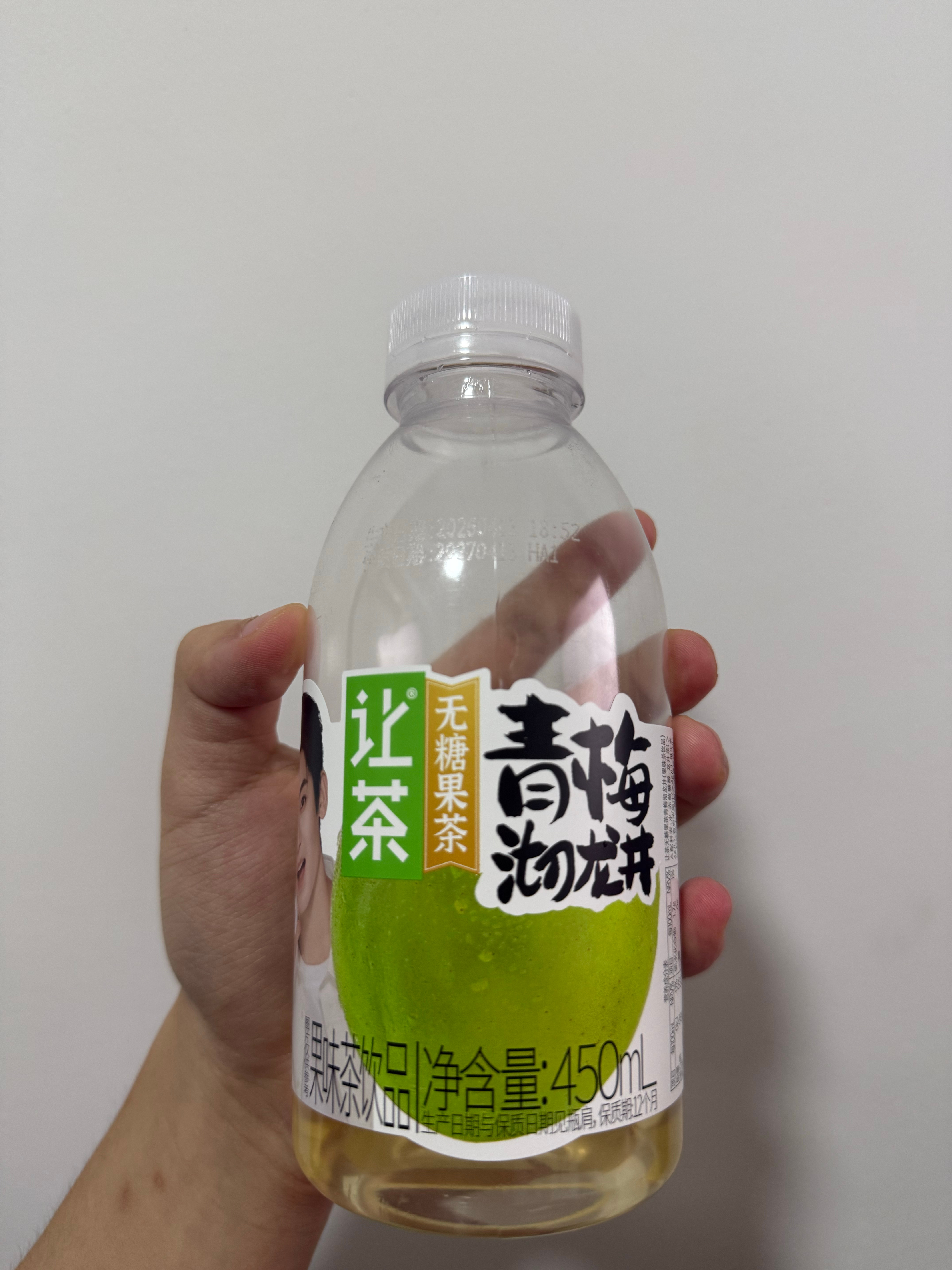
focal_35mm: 24
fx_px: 880
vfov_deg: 71.6
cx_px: 476
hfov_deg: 56.8
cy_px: 635
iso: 160
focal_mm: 6.76
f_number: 1.78
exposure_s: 1/50
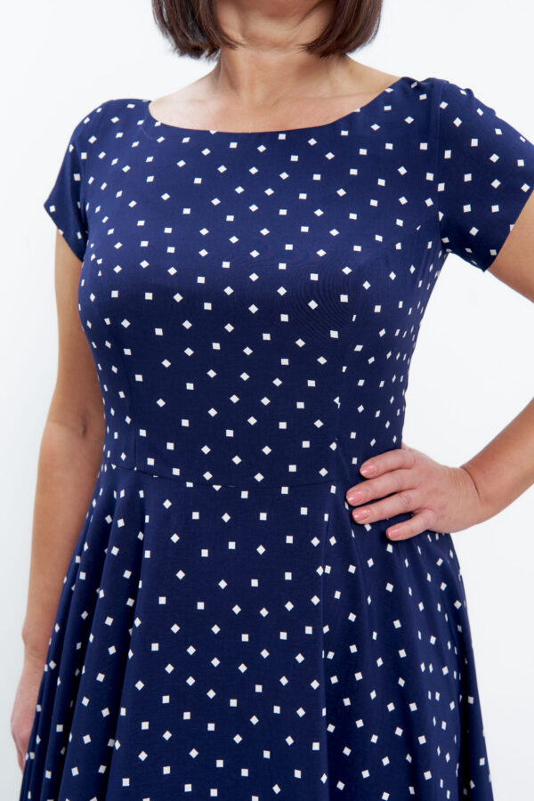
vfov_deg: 46.4
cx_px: 267
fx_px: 934
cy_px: 400
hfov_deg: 31.9
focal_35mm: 42
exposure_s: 1/160
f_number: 13
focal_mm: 42
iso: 100
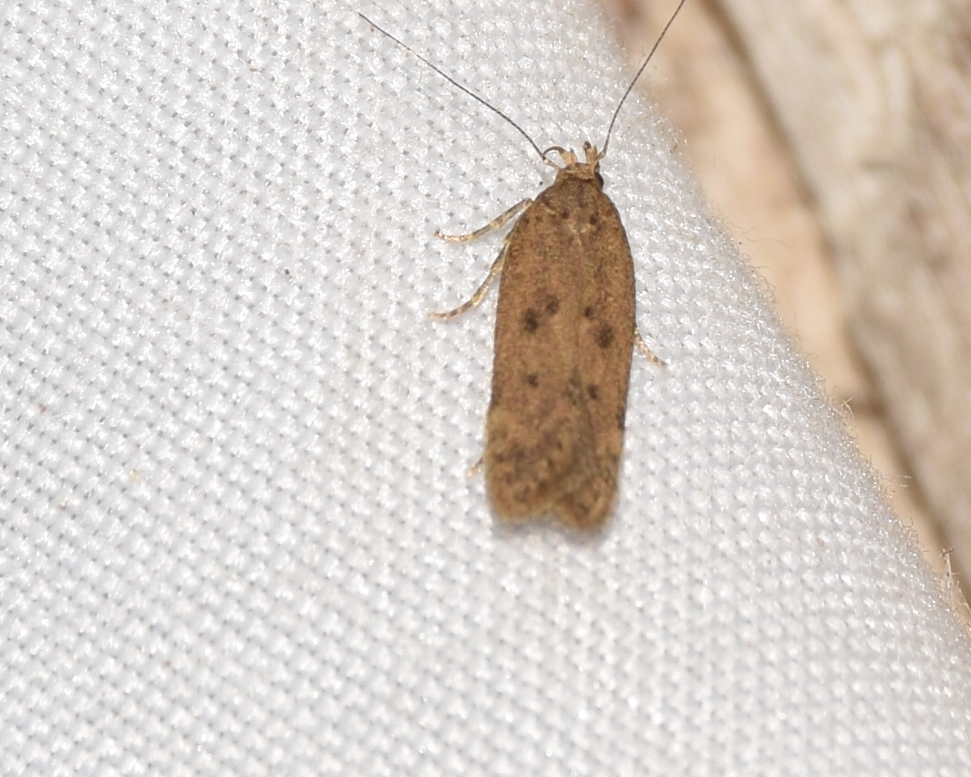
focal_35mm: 237
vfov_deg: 6.5
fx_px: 6811
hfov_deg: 8.2
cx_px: 536
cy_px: 388
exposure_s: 1/60
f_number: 13
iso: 100
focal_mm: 140
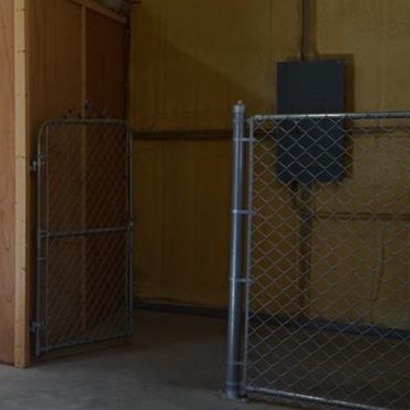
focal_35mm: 58
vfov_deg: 29.5
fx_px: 777
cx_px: -348
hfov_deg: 20.2
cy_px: 157
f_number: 4
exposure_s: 1/200
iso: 640
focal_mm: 16
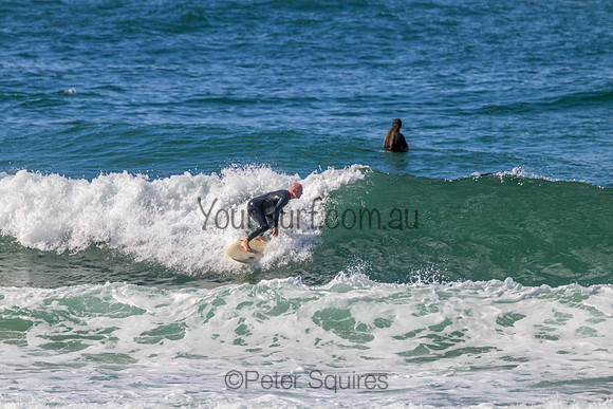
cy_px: 204
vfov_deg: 1.7
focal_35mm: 800
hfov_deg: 2.6
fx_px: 13625
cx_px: 306
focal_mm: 800
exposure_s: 1/2000
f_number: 11
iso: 1100
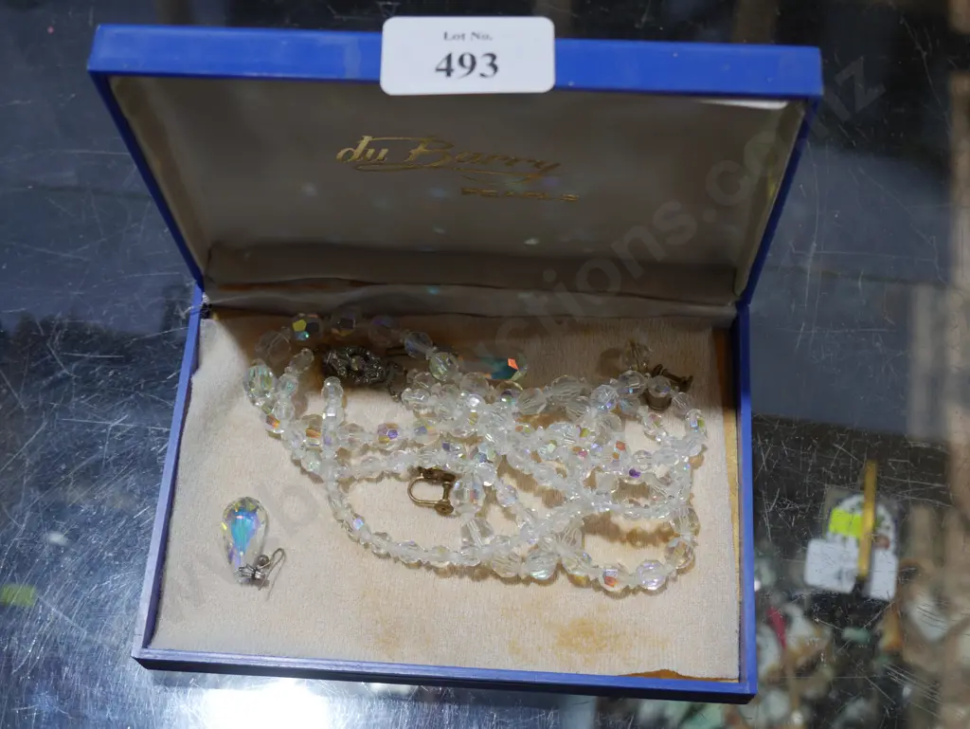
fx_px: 1402
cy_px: 364
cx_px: 485
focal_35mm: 50
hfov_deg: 38.2
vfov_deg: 29.1
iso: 250
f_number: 5.3
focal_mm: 25
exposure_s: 1/60
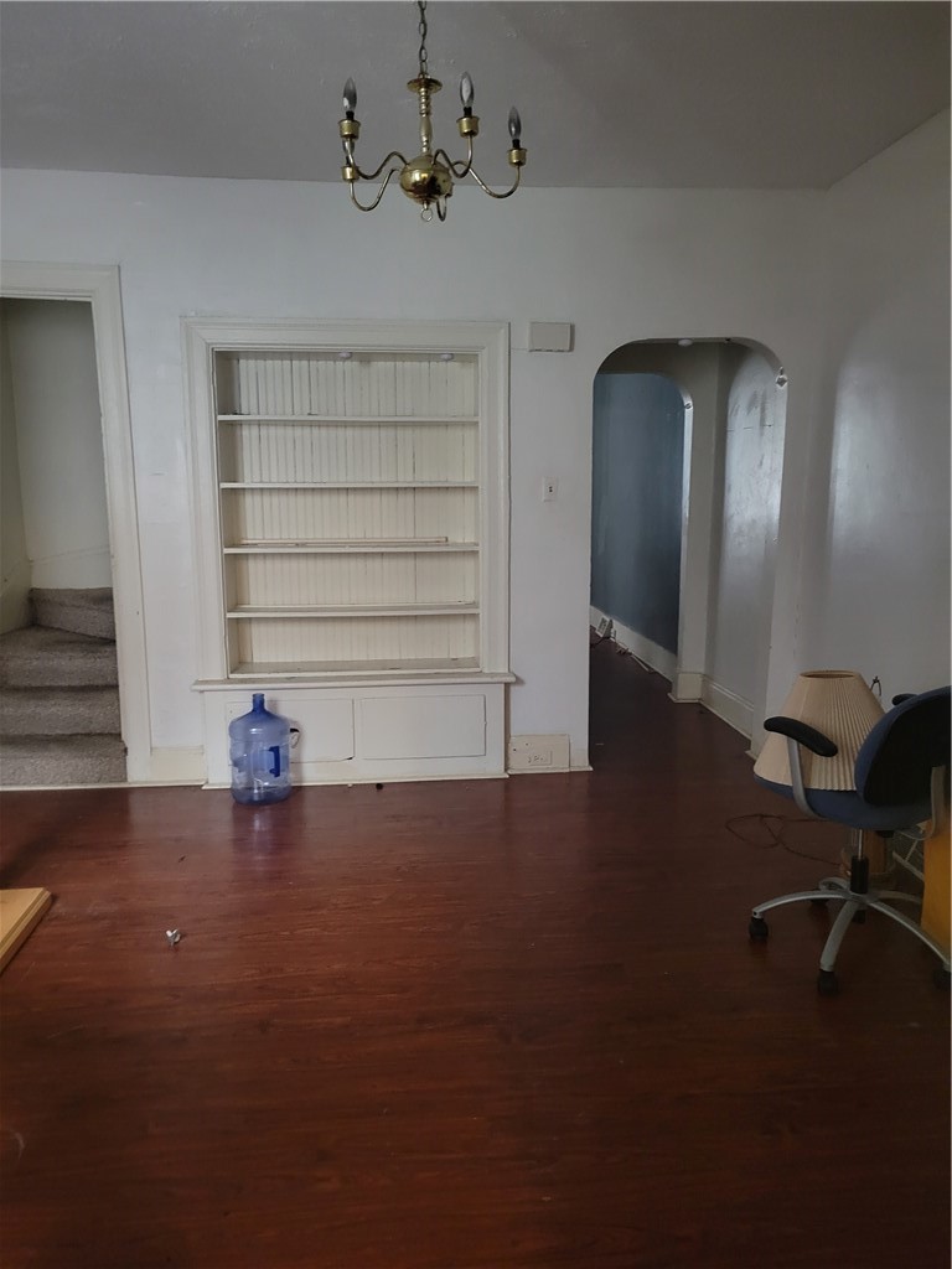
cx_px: 476
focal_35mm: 26
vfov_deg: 67.3
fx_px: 953
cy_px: 634
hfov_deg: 53.1
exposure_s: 1/24
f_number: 1.8
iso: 800
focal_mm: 5.4
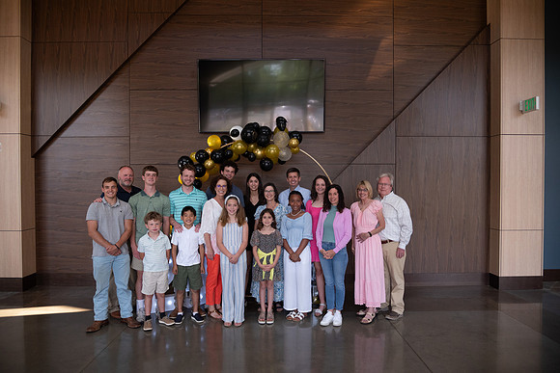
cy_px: 186
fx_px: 373
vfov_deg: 53.2
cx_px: 280
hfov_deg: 73.7
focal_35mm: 24
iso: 1250
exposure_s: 1/200
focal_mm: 24
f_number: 4
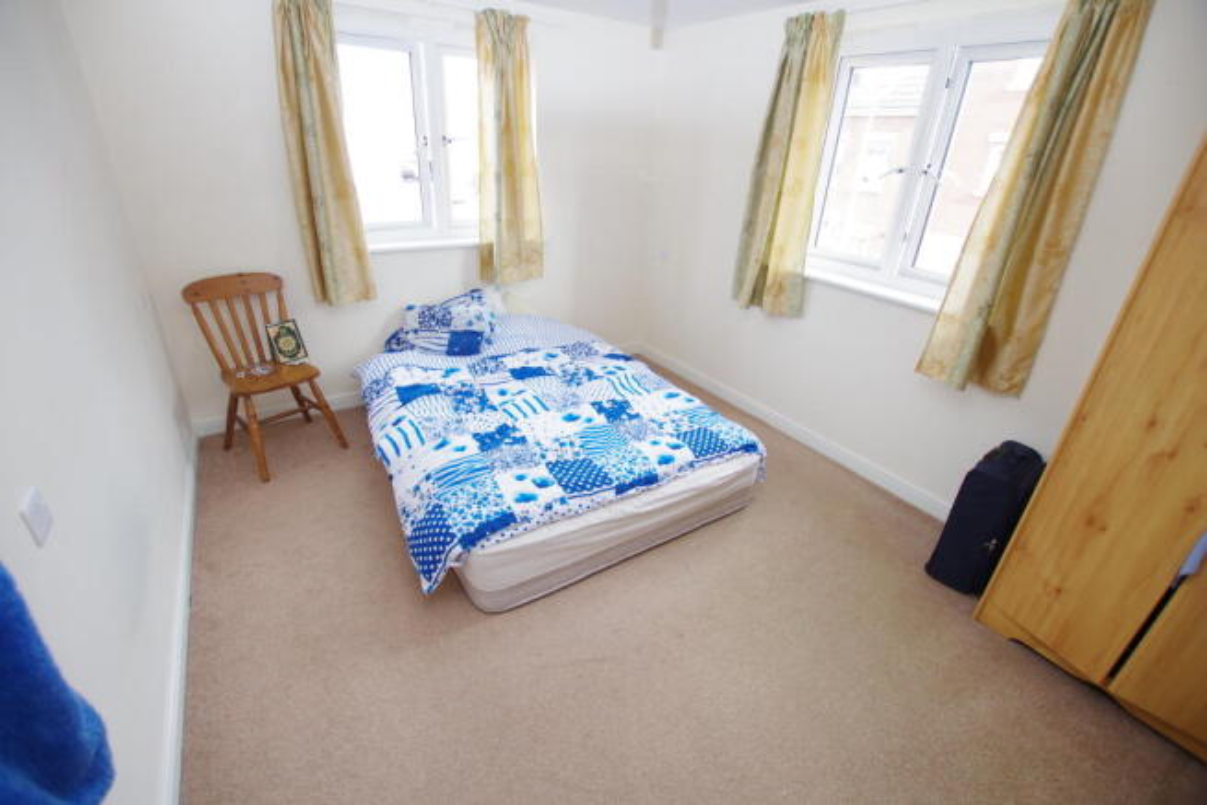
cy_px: 402
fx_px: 503
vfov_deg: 77.4
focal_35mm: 15
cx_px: 604
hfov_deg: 100.4
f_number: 3.5
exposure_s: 1/50
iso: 200
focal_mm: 10
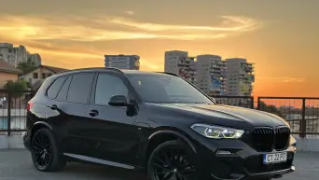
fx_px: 466
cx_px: 153
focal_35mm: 55
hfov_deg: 37.8
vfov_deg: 21.8
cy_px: 122
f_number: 1.78
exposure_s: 1/513
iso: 80
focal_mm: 6.86
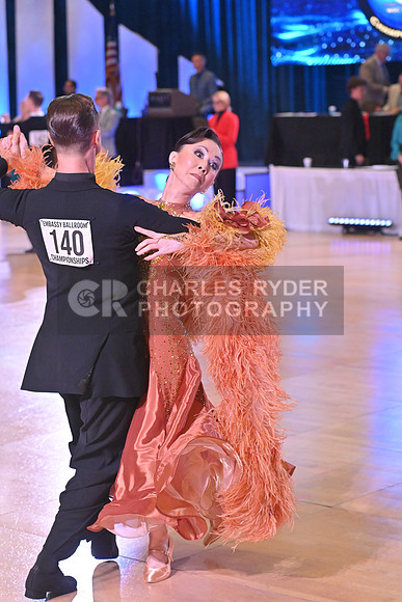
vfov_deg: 21.5
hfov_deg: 14.4
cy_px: 301
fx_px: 1590
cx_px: 201
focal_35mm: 95
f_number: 5
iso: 4000
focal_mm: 95
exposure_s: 1/400
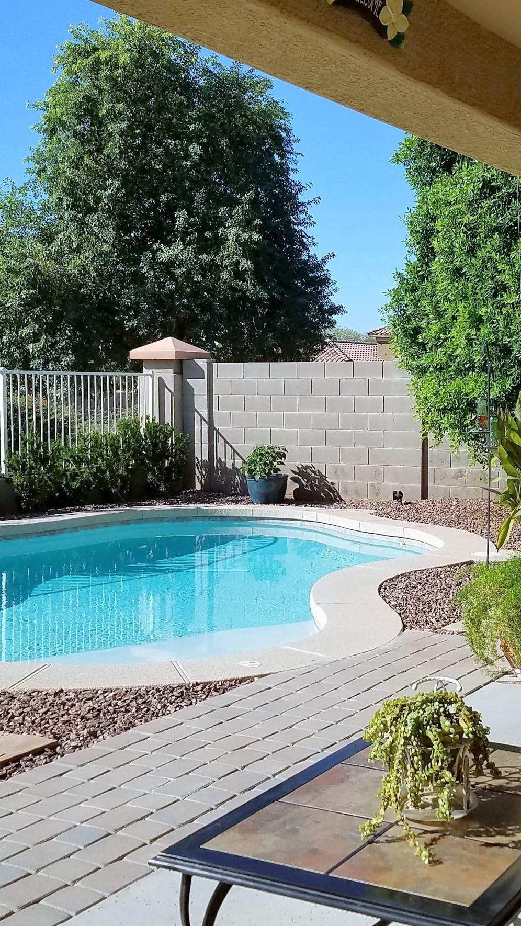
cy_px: 418
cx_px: 366
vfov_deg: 42.8
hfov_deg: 24.7
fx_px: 1179
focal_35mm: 48
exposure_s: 1/2672
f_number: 1.7
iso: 50
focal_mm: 4.2
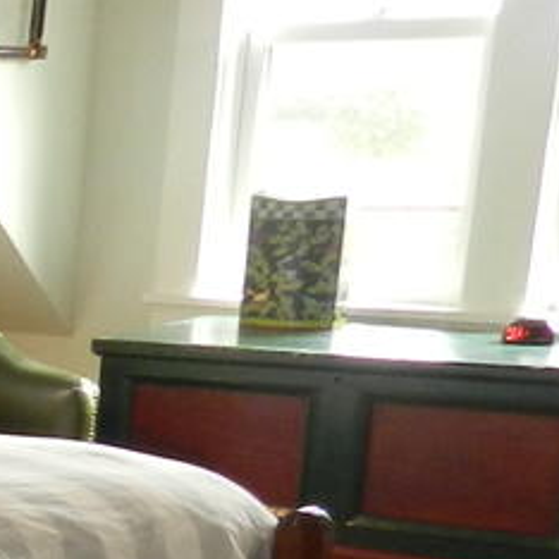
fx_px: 2284
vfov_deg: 13.4
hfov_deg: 11.3
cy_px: 750
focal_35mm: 125
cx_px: -831
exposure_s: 1/30
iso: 220
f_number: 3.4
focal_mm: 4
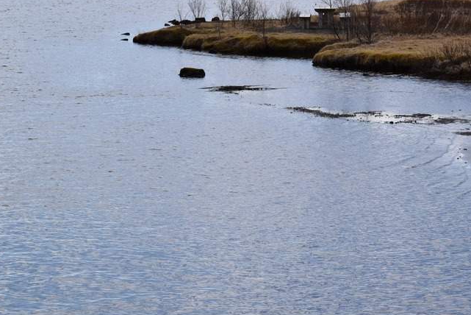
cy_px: 78
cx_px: 357
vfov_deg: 10.4
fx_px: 1725
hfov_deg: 15.5
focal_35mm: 132
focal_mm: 55
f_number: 14
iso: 640
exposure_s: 1/800
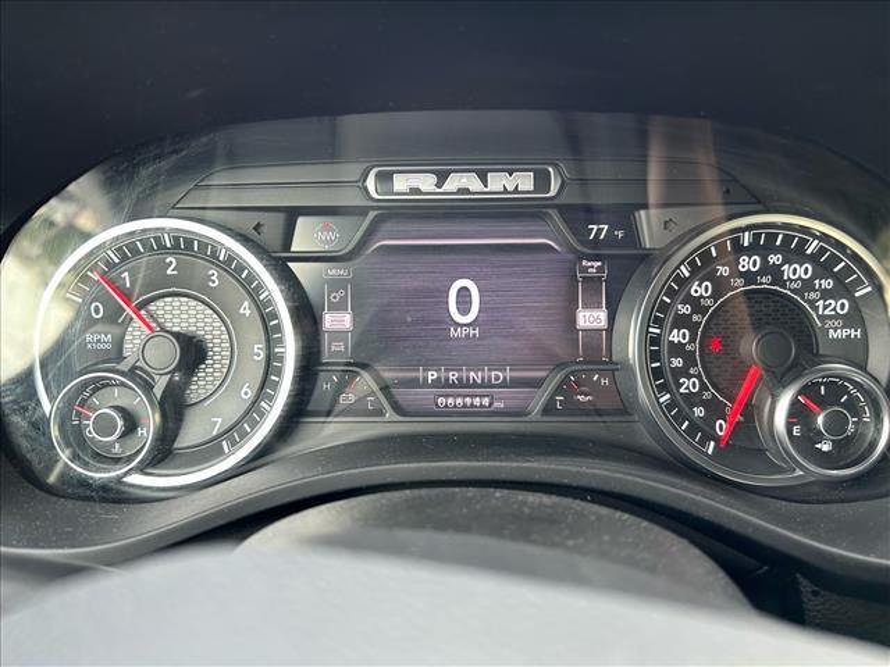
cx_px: 445
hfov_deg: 67.3
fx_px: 668
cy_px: 334
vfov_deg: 53.1
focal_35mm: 26
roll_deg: -0.4
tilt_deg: -25.4
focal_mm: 5.7
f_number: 1.5
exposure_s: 1/121
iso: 125
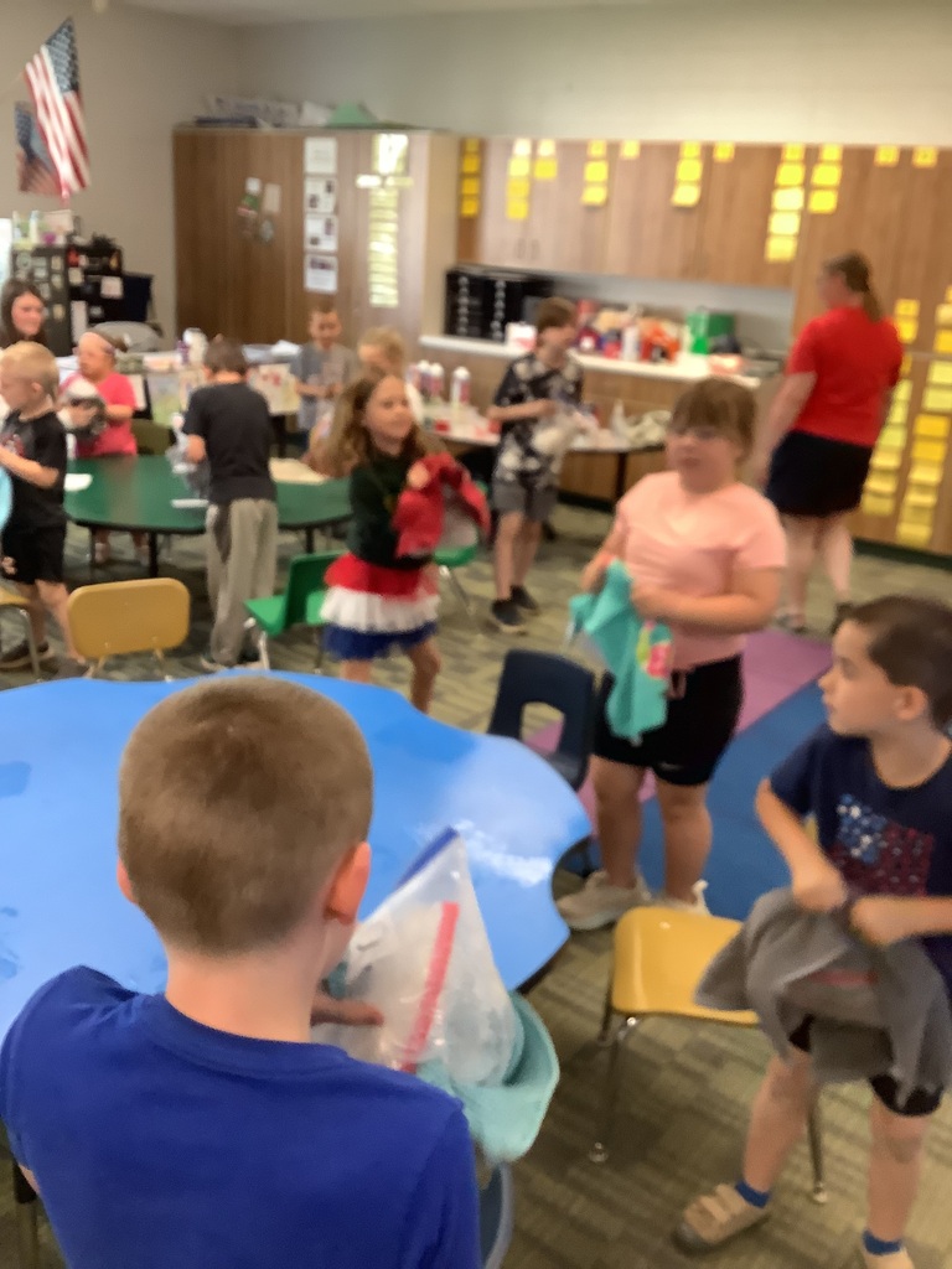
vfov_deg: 58.4
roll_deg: -4.2
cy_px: 634
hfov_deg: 45.4
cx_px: 476
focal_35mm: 31
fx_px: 1137
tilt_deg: -18.6
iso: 200
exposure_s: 1/50
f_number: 2.4
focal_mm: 3.3
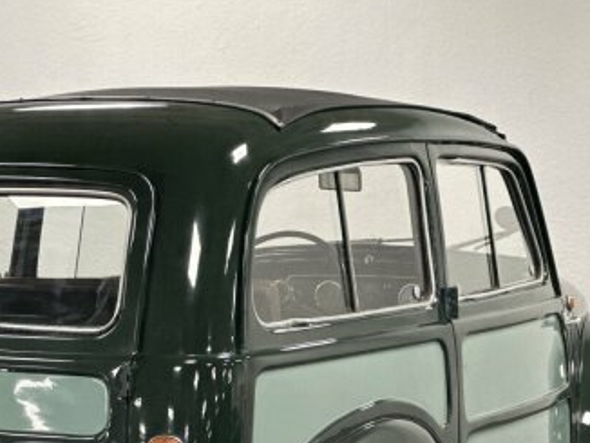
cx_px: 194
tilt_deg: -7.8
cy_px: 423
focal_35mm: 151
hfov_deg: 13.0
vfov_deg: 9.8
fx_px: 2576
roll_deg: +1.2
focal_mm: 9
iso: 320
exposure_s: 1/40
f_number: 2.8
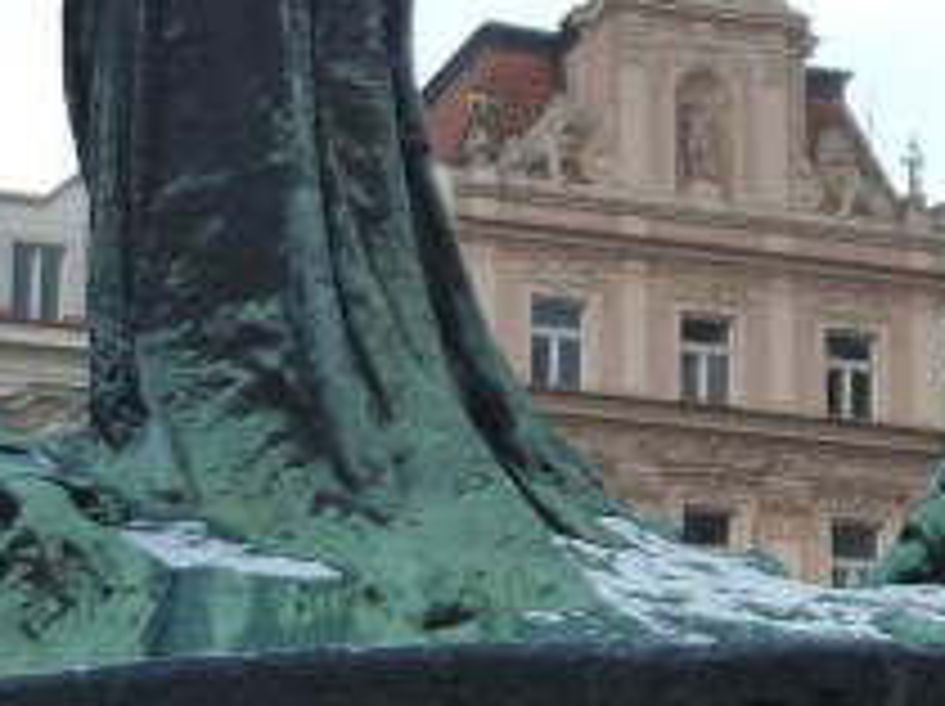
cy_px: 310
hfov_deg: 15.0
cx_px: 616
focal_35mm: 131
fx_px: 3572
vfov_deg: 11.3
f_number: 4
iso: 125
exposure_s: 1/250
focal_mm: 5.7
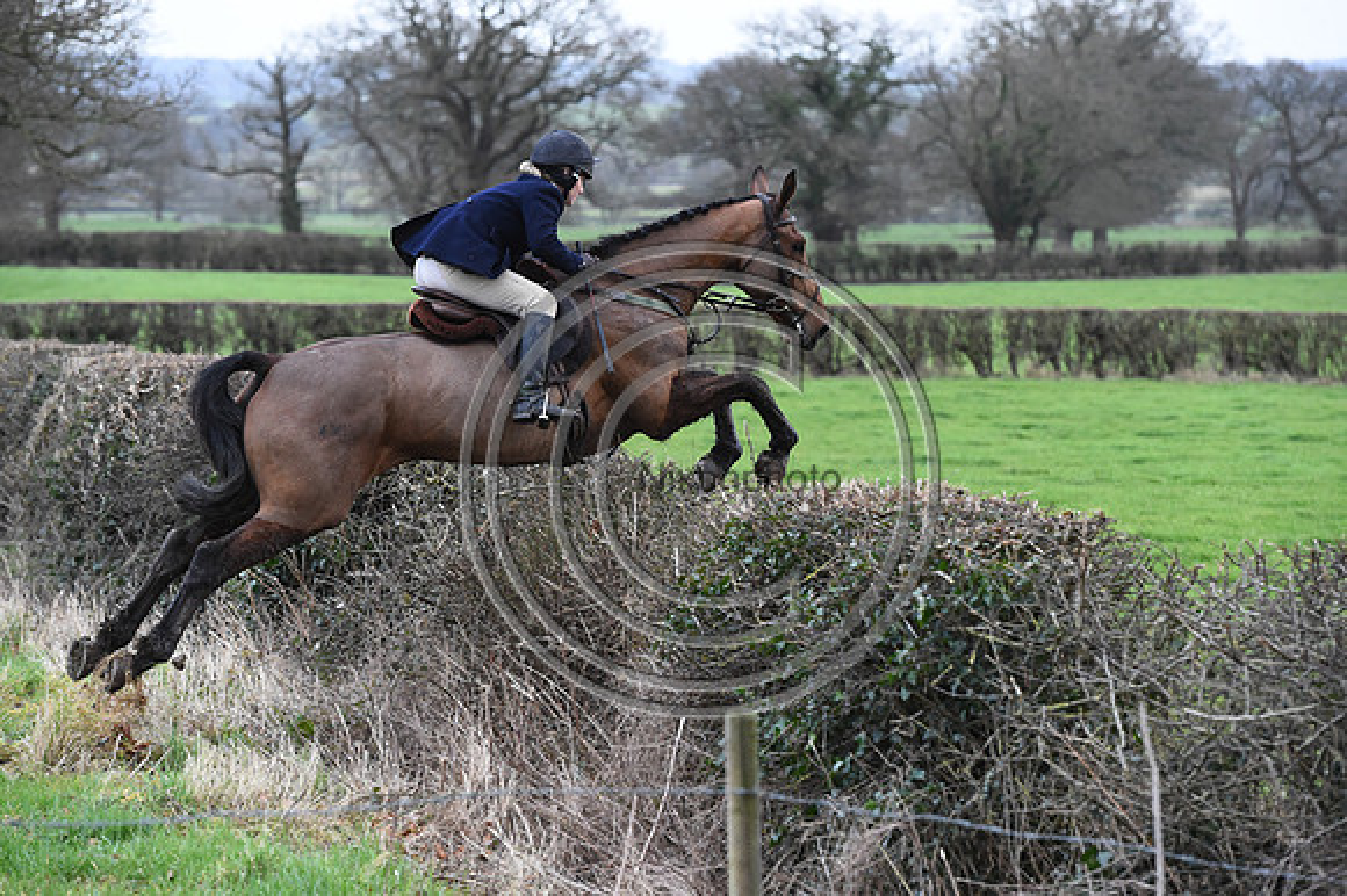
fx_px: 5983
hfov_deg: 12.8
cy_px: 448
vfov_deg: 8.6
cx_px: 674
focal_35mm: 160
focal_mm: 160
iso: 3200
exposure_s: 1/1250
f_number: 5.6
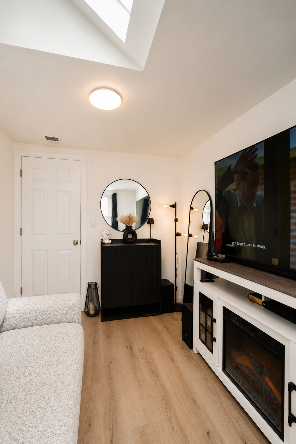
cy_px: 222
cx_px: 148
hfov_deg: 73.7
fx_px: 197
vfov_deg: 96.7
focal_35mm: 16
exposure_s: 1/50
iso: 64
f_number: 5
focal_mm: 16
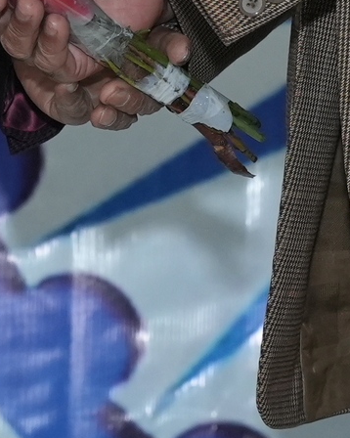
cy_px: -279
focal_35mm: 372
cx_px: 118
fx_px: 4822
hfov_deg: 4.2
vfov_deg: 5.1
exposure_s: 1/200
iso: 1600
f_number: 4.5
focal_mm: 50.7
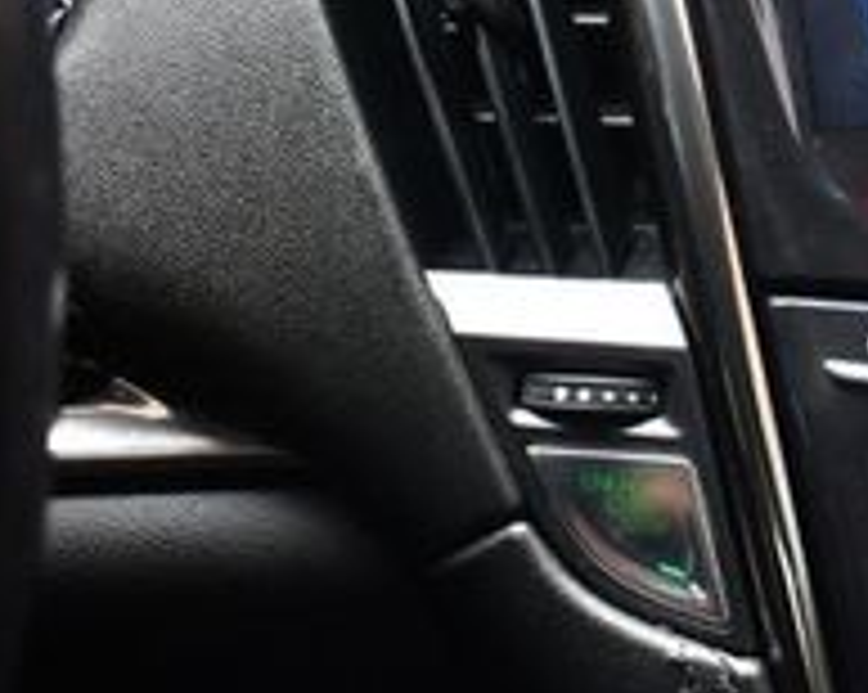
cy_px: 220
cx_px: 1174
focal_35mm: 84
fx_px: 2156
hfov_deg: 20.5
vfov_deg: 18.2
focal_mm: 18
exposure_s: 1/125
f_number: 3.5
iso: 1000
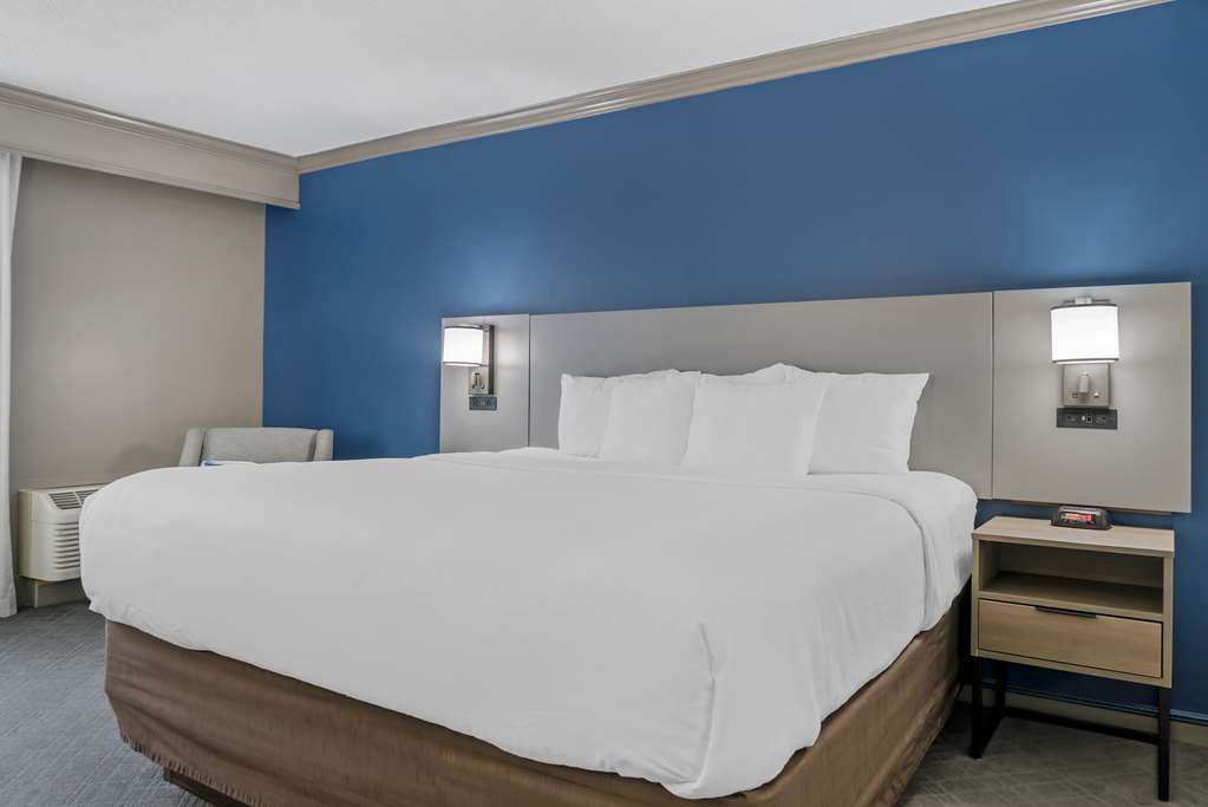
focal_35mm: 24
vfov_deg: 53.2
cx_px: 604
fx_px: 806
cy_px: 404
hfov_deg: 73.7
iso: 400
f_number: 10
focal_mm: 24
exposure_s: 1/2.5
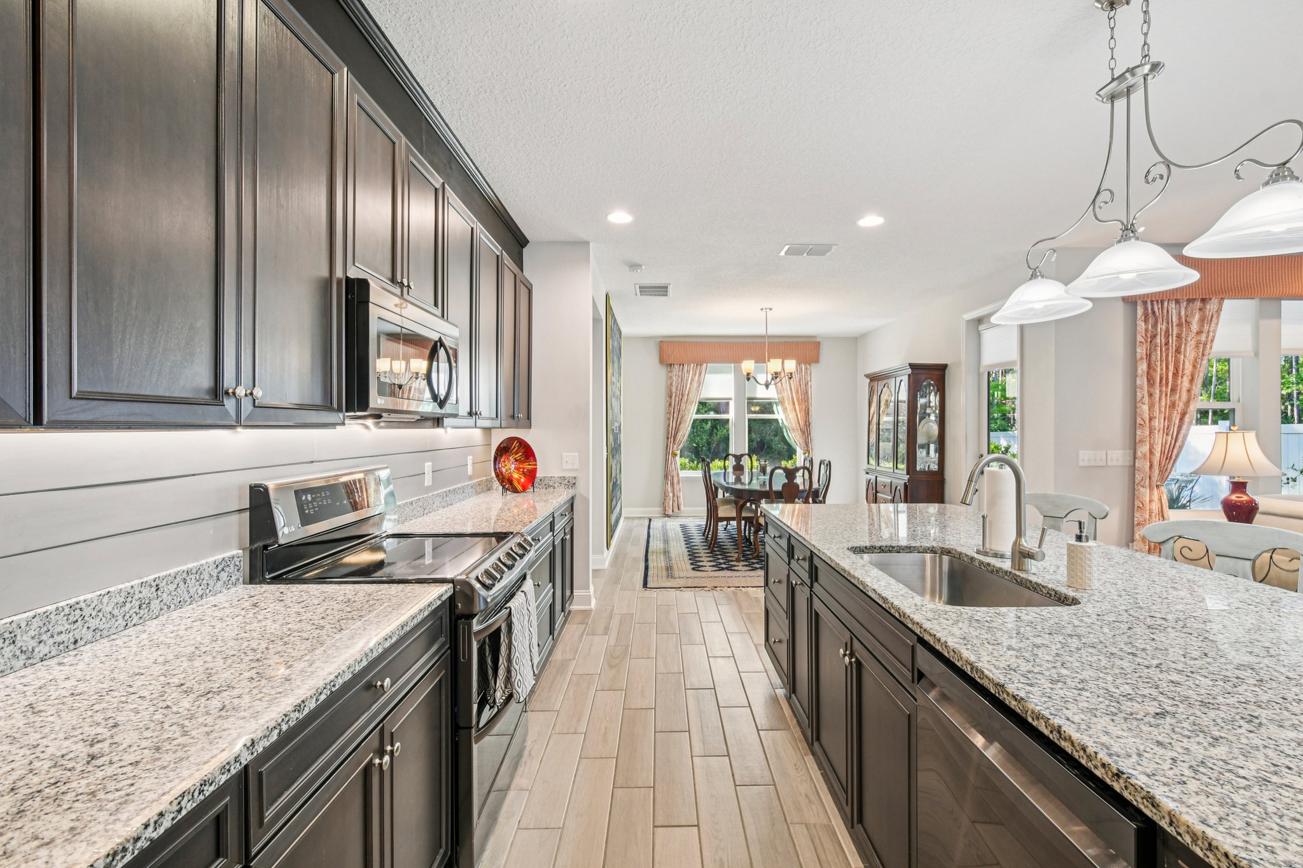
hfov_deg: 100.4
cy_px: 434
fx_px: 543
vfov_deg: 77.3
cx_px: 652
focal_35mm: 15
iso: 400
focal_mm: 10
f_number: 8
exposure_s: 1/6
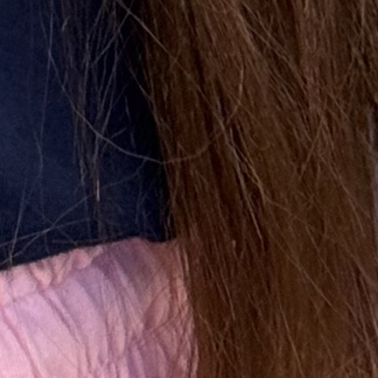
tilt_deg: -8.1
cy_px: -1246
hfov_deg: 4.4
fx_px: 4892
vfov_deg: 4.1
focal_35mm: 396
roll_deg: -0.3
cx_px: -403
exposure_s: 1/100
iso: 160
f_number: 1.78
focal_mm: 6.76
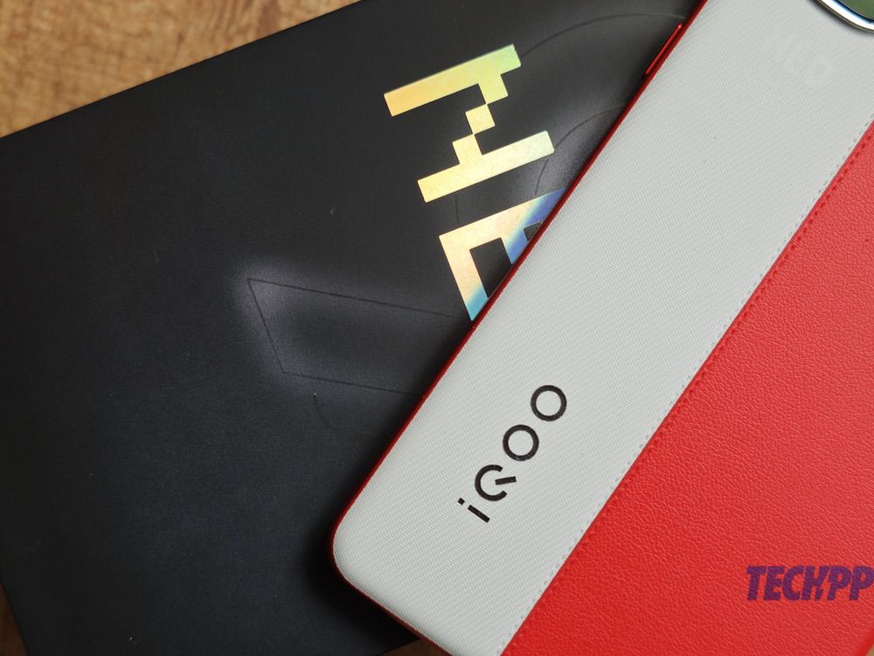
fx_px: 1262
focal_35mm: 50
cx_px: 437
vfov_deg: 29.1
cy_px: 328
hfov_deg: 38.2
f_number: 0.95
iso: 50
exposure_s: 1/130
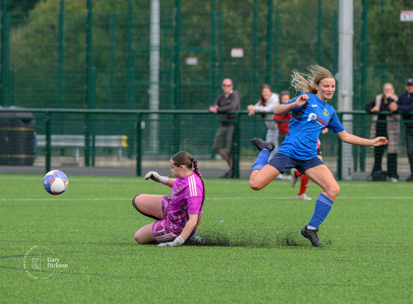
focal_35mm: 440
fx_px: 5216
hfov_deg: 4.5
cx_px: 268
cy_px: 147
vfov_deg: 3.3
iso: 1100
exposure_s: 1/2500
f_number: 5
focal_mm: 230
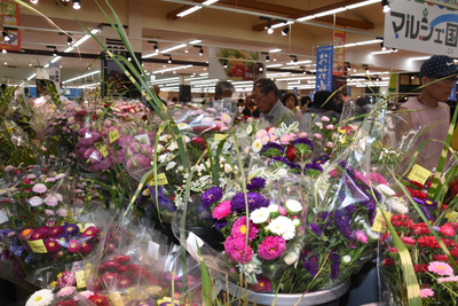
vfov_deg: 41.7
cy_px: 153
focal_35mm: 32
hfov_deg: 59.5
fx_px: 401
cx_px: 229
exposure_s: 1/60
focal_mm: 21
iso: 800
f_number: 11
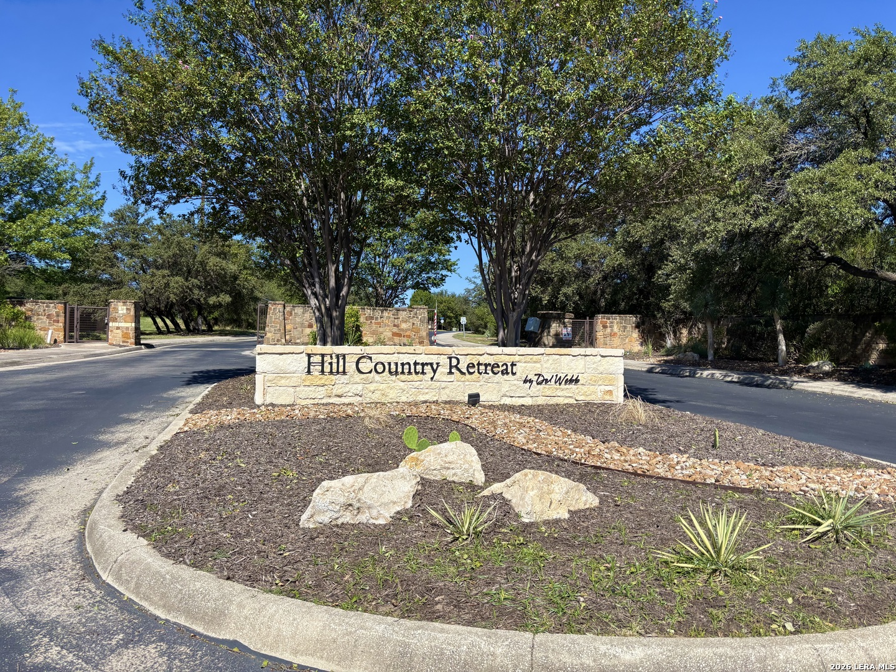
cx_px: 448
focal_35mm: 26
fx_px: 673
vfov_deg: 53.1
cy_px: 336
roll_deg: -0.6
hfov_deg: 67.3
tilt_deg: +1.2
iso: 50
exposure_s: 1/3788
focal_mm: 5.96
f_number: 1.6
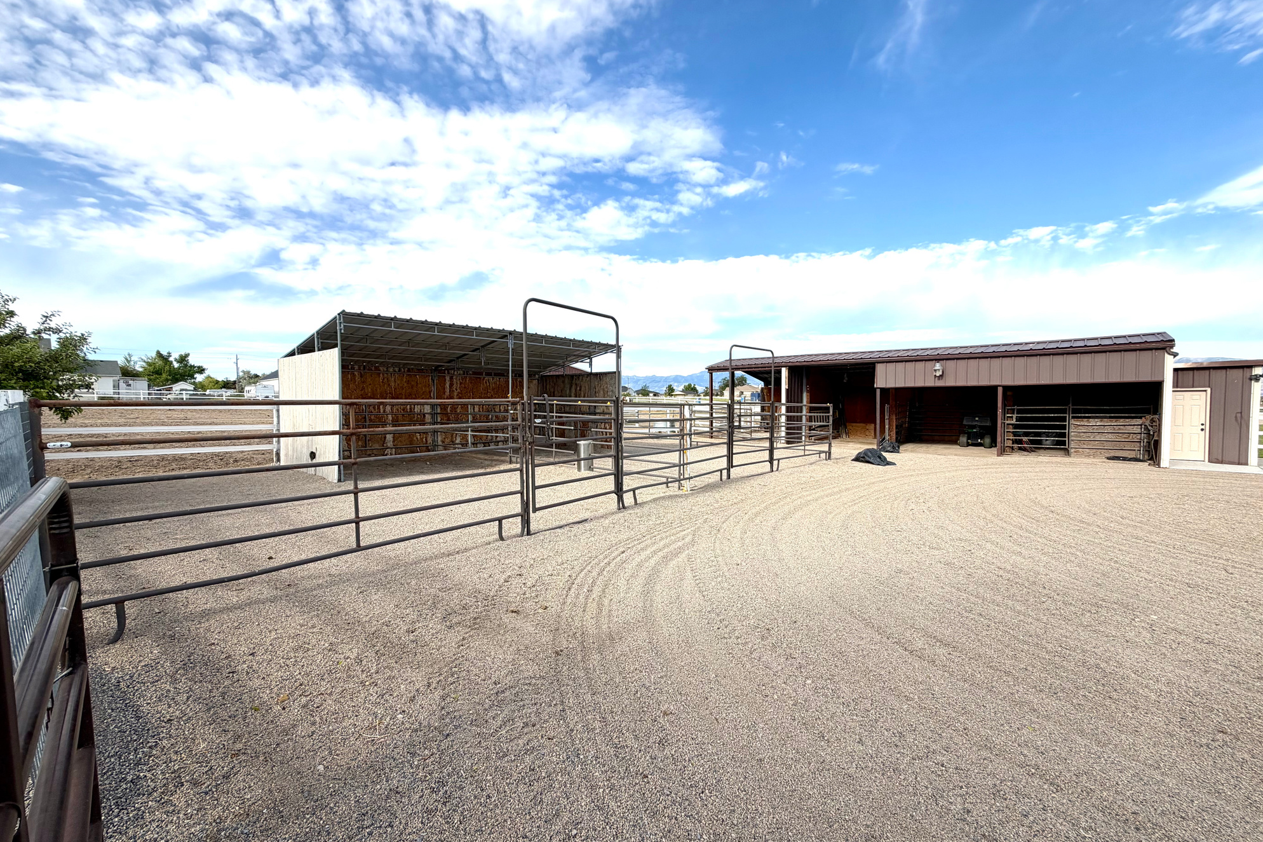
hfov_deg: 100.4
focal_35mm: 15
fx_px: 526
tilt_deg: -3.3
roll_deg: +1.4
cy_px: 426
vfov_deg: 77.3
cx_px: 634
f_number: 2.2
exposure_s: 1/770
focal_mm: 2.22
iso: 20
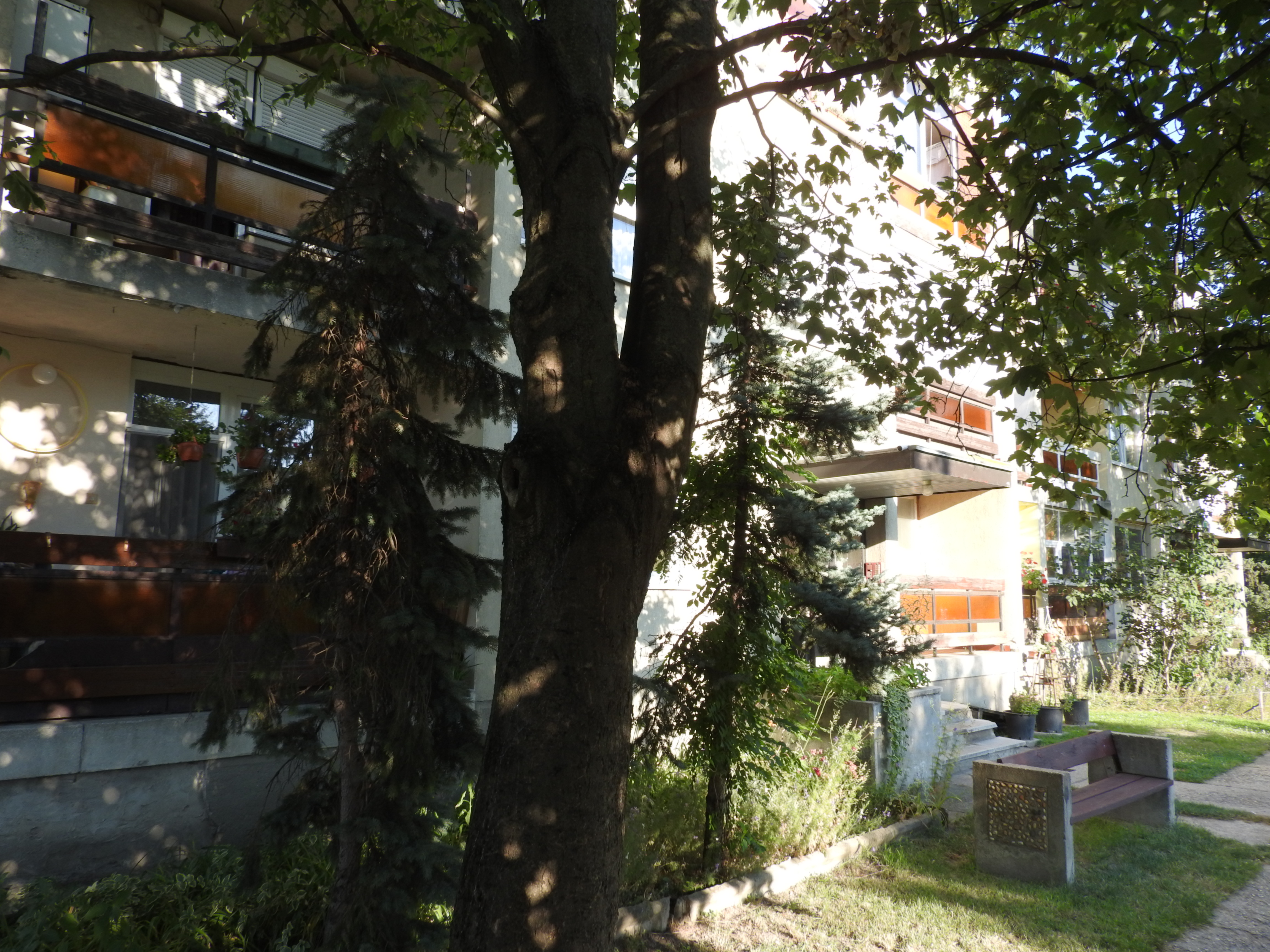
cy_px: 476
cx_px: 635
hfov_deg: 71.6
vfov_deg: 56.8
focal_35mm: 24
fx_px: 881
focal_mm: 4.3
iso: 100
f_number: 3.3
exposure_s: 1/160
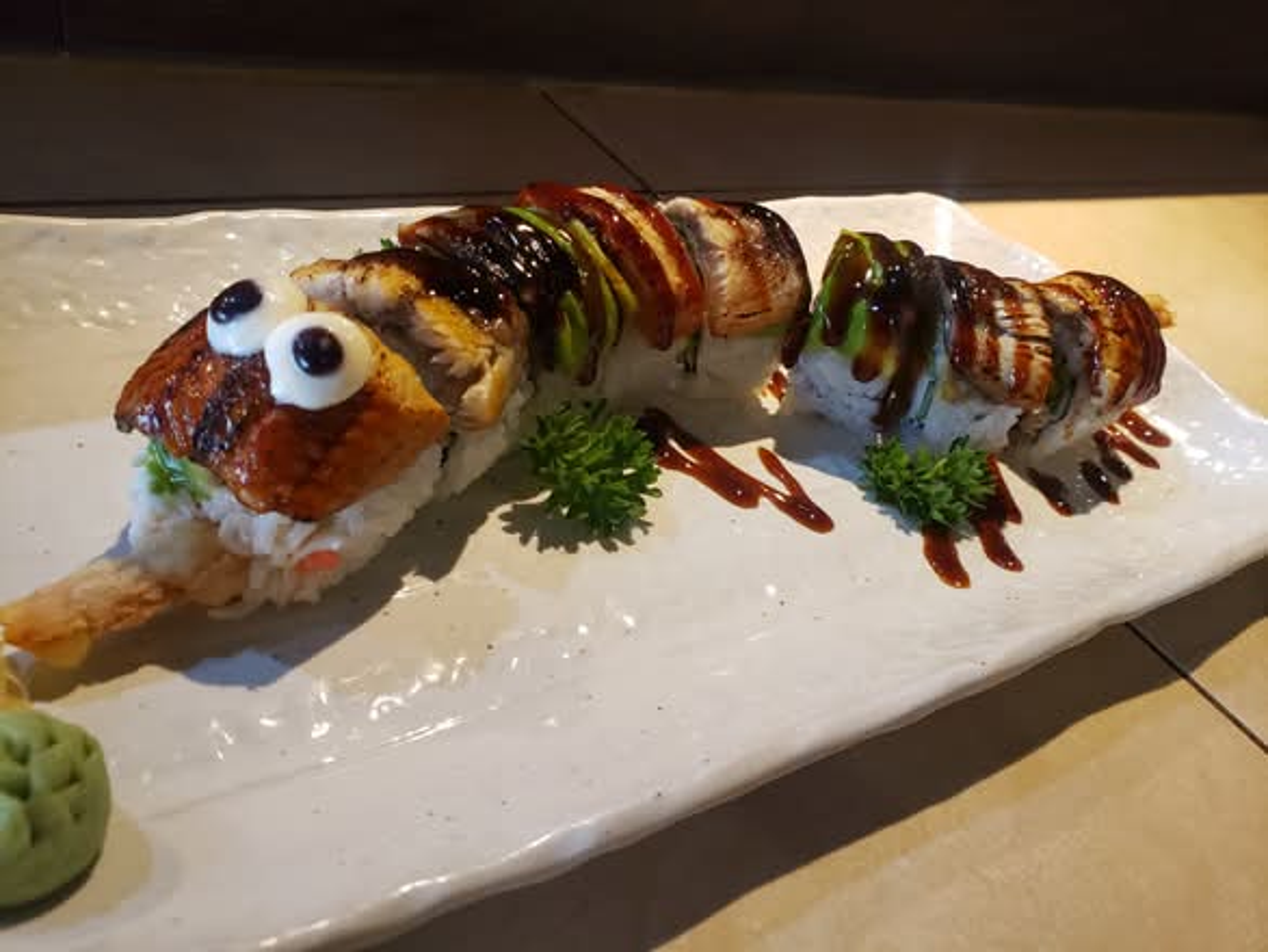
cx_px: 634
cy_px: 476
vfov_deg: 53.1
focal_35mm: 26
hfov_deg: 67.3
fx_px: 953
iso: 250
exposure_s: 1/40
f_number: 2.4
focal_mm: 4.3
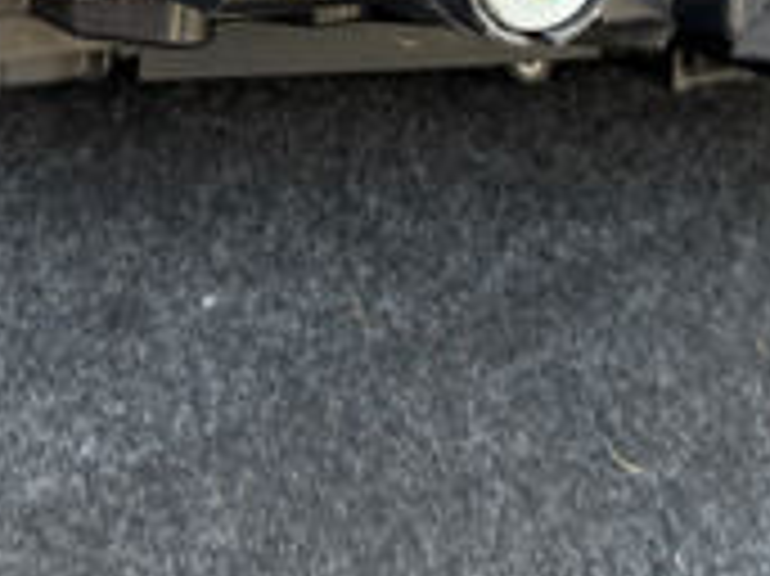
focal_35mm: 90
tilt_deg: -41.8
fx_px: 2001
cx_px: 252
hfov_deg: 21.7
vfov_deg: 15.3
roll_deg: -3.4
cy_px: -248
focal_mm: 6.76
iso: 160
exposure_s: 1/197
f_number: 1.78
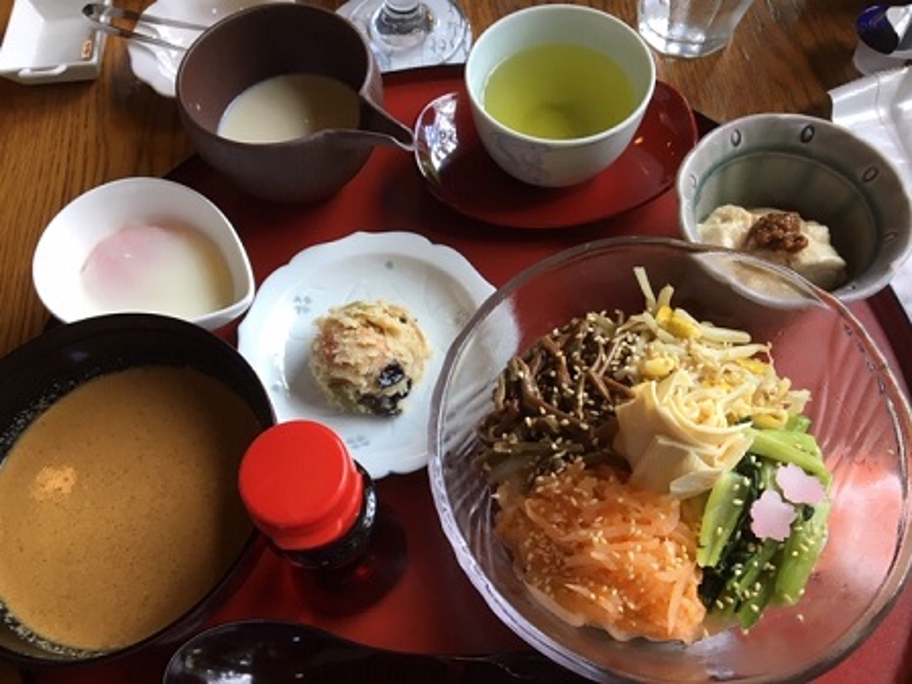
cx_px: 456
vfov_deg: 48.2
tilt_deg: -62.3
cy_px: 342
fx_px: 764
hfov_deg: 61.7
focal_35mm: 29
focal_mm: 4.15
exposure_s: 1/30
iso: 25
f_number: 2.2
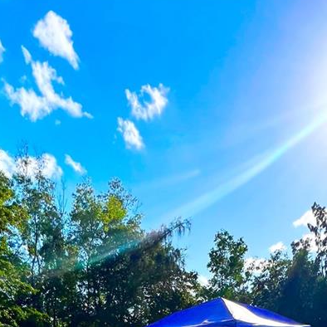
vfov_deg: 29.2
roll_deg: +0.0
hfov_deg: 47.1
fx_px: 374
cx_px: 183
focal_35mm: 35
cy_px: 488
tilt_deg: -18.7
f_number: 1.8
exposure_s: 1/2016
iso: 32
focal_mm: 1.57
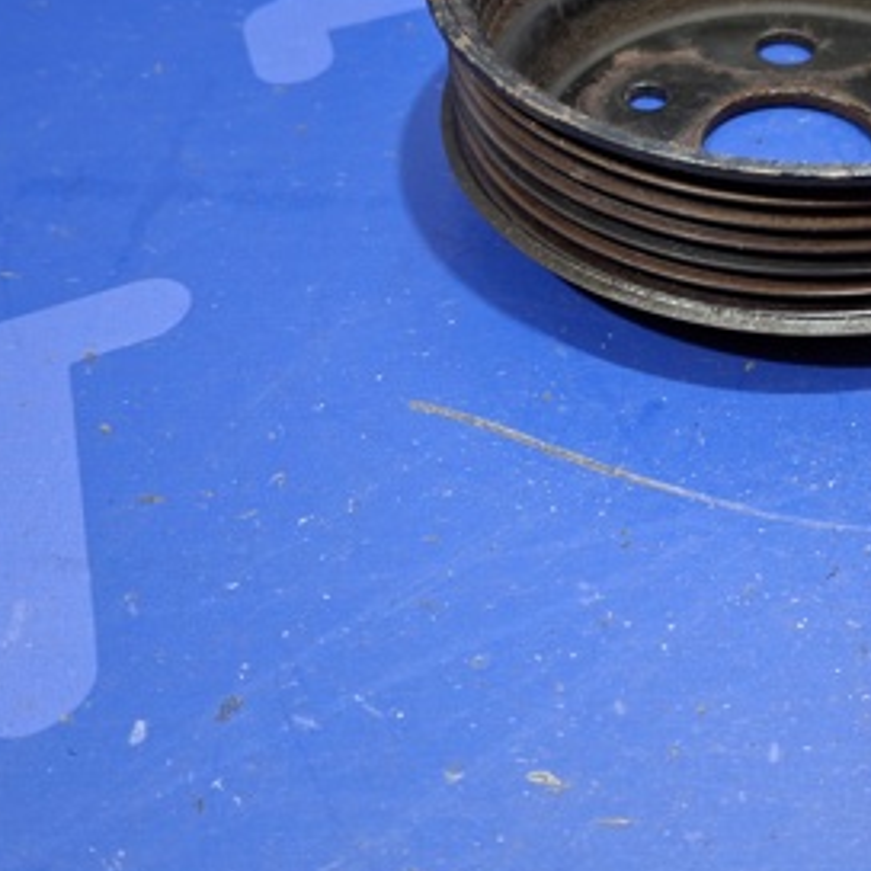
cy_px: 277
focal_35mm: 52
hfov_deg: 31.8
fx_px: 1480
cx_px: 717
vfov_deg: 32.5
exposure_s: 1/33
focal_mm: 4.69
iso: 320
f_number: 1.8
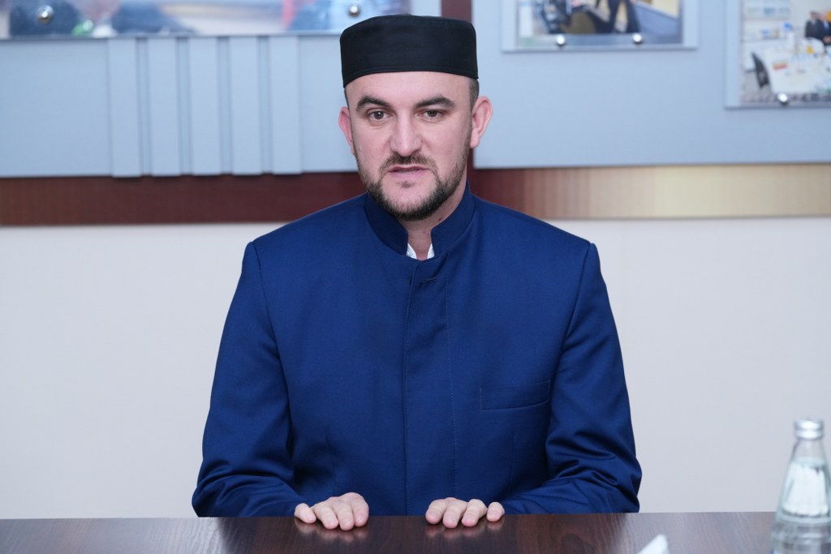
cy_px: 277
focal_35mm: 112
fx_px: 2586
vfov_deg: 12.2
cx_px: 416
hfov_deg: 18.3
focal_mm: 112
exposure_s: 1/200
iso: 2000
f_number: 5
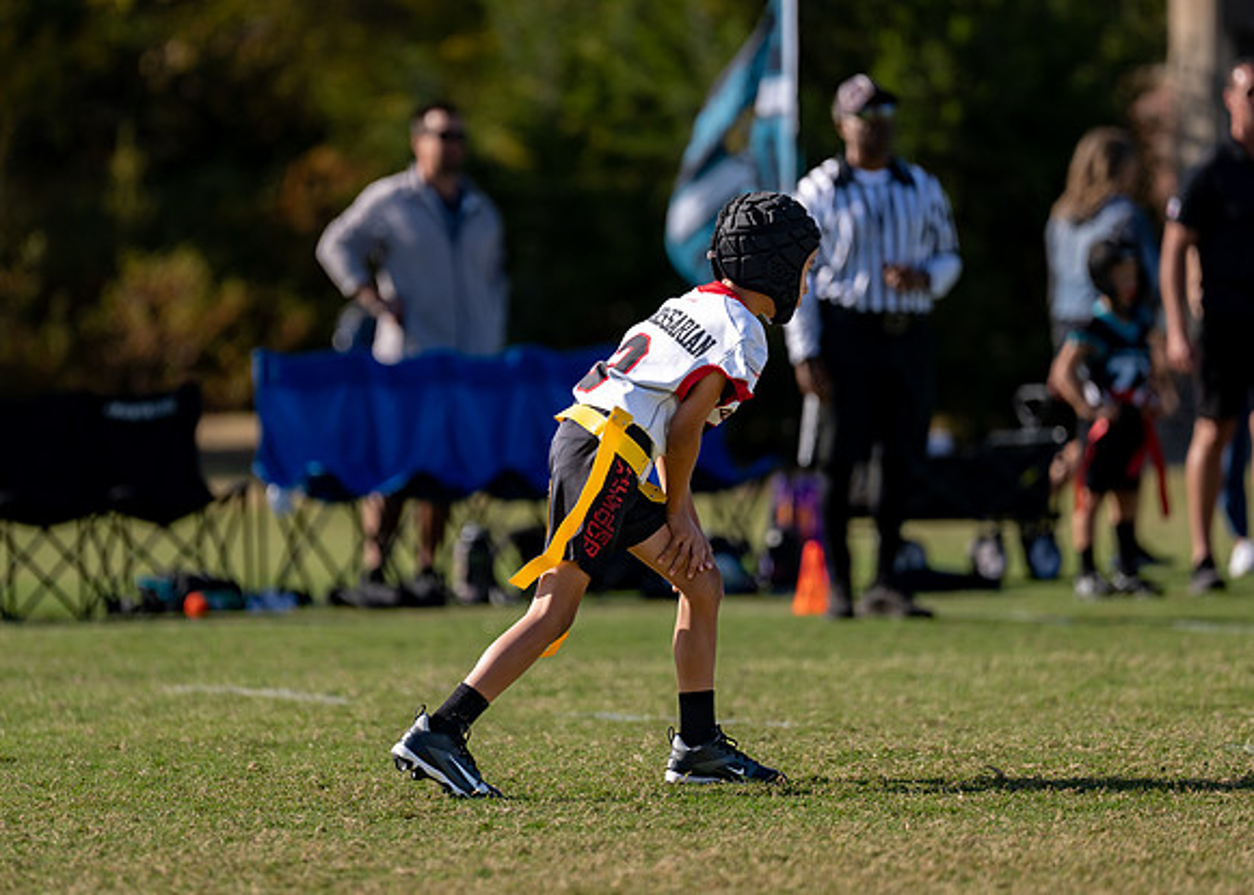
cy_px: 394
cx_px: 623
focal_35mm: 263
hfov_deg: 7.7
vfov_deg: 5.5
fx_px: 9377
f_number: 2.8
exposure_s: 1/1600
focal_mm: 200
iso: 100
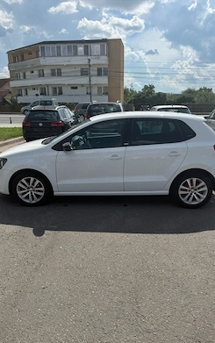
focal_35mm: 26
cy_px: 175
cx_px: 111
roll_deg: +0.7
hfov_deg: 47.7
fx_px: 243
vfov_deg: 70.4
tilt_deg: -16.1
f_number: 1.78
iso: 80
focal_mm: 6.76
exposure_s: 1/6711
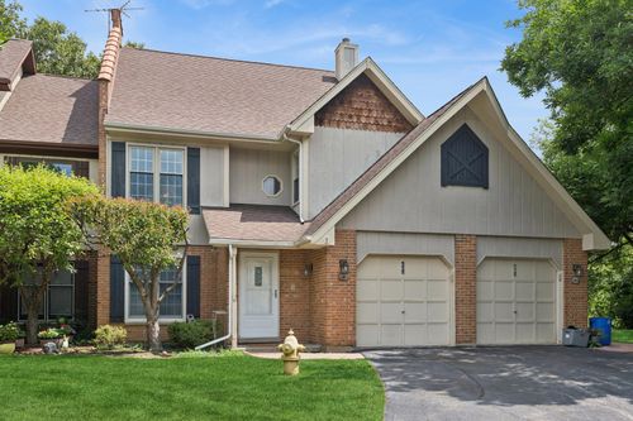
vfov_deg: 41.1
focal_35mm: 32
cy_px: 210
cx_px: 316
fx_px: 562
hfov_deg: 58.7
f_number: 8
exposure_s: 1/1250
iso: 400
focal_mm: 32
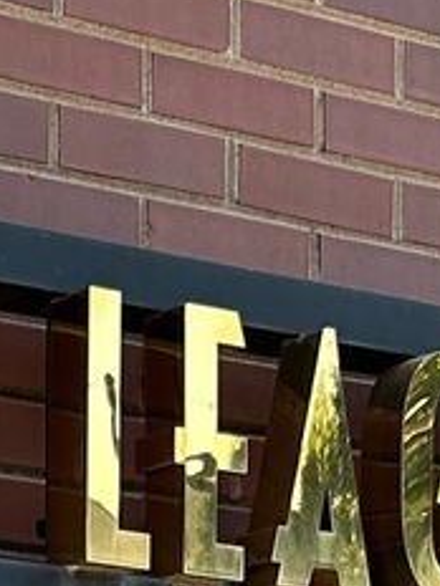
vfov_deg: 9.8
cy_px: 1087
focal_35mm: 191
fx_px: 3237
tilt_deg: +5.2
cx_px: -374
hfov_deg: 7.5
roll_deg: -1.7
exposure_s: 1/678
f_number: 1.5
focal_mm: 5.7
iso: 50
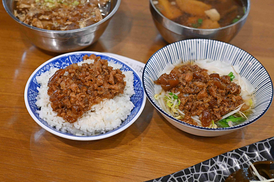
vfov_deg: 18.2
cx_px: 137
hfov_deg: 27.0
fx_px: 571
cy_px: 91
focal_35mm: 75
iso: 1000
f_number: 3.2
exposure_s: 1/200
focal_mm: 50
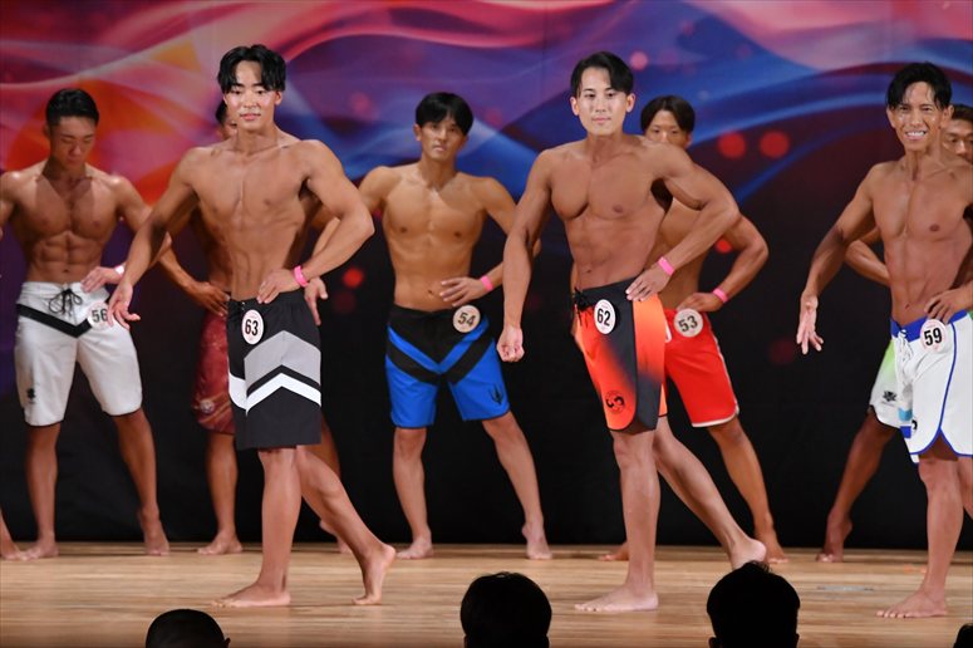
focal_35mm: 255
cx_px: 486
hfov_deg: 8.1
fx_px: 6889
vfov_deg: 5.4
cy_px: 324
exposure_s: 1/400
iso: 3200
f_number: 5.6
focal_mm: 170
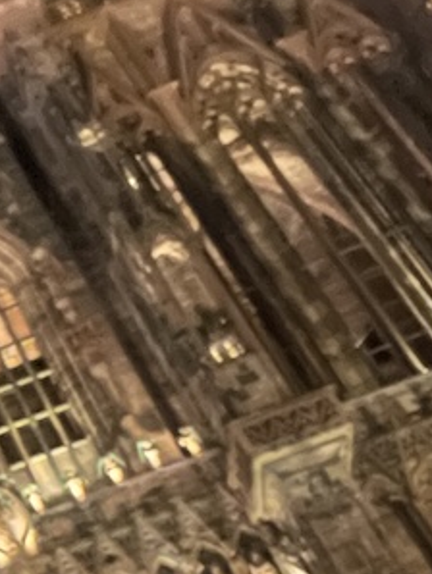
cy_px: 483
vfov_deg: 18.8
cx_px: -289
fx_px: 1711
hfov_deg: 13.3
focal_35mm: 103
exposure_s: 1/14
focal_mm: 2.71
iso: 1600
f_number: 2.2
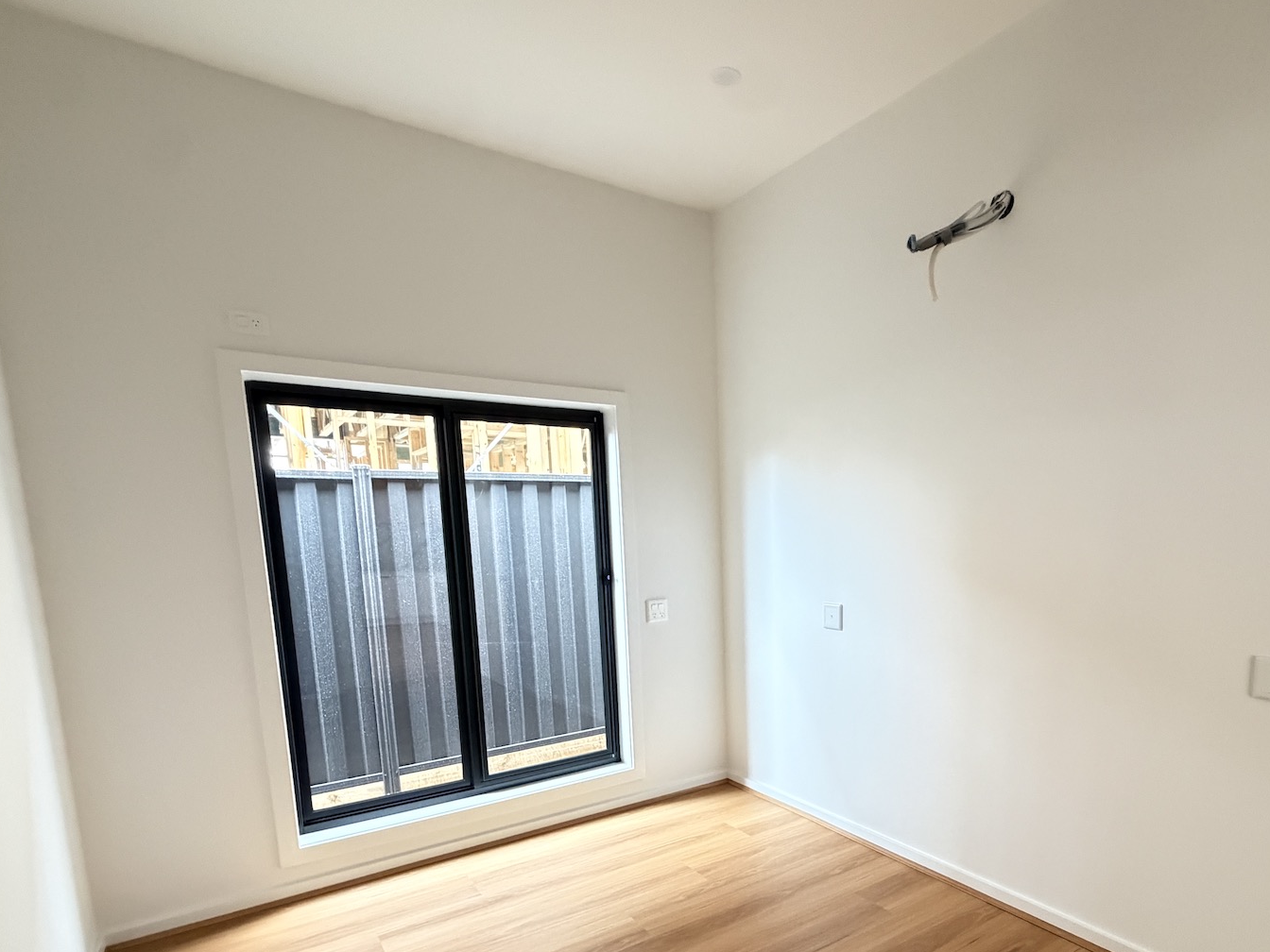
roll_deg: +1.6
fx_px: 734
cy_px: 633
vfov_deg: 64.3
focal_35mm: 20
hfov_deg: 80.6
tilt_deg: -9.1
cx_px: 776
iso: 800
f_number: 2.2
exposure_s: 1/60
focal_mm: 2.22
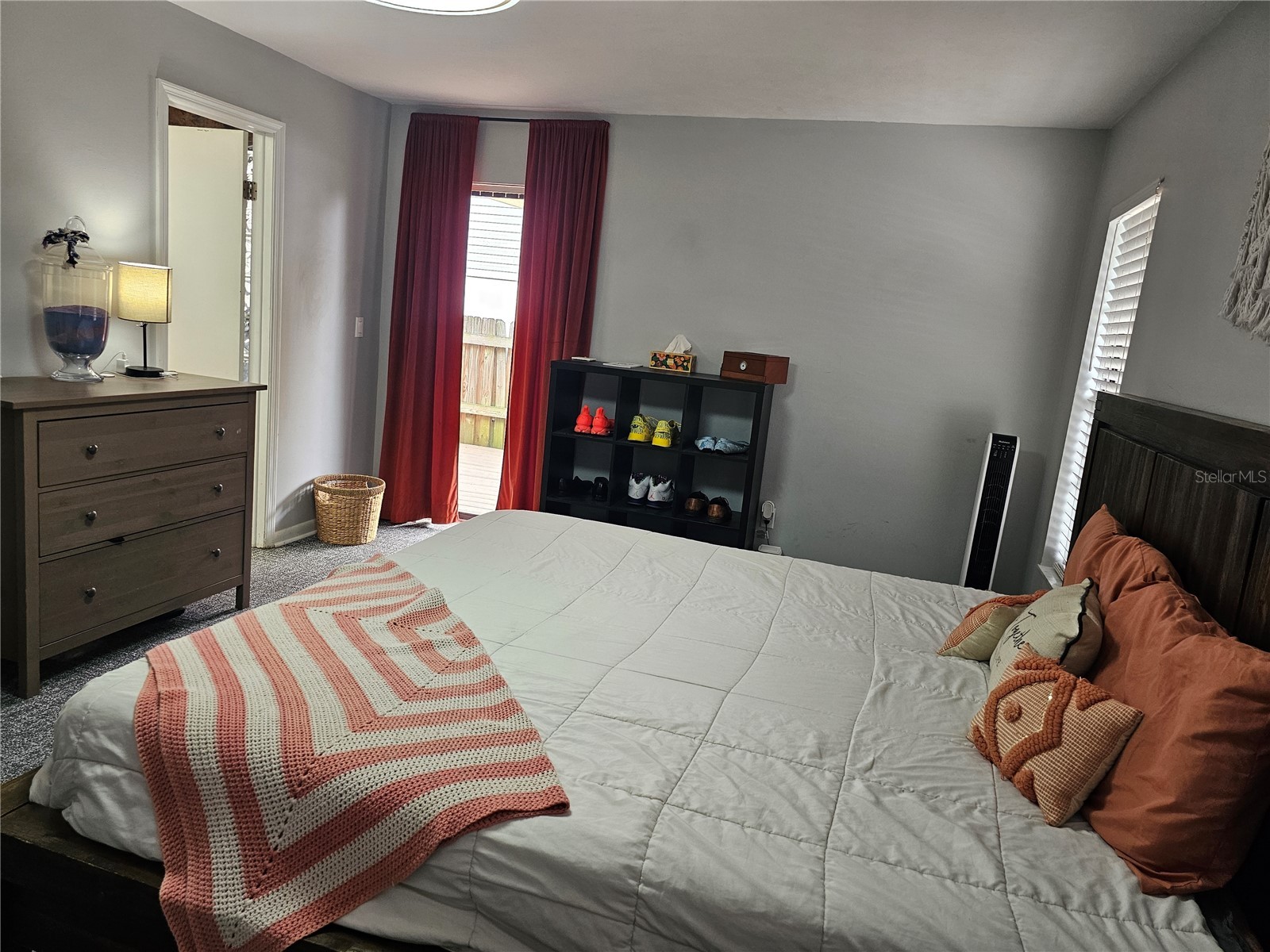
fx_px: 844
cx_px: 635
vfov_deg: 58.9
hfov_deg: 73.9
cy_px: 476
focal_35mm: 23
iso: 250
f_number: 1.7
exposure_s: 1/120
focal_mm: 6.3
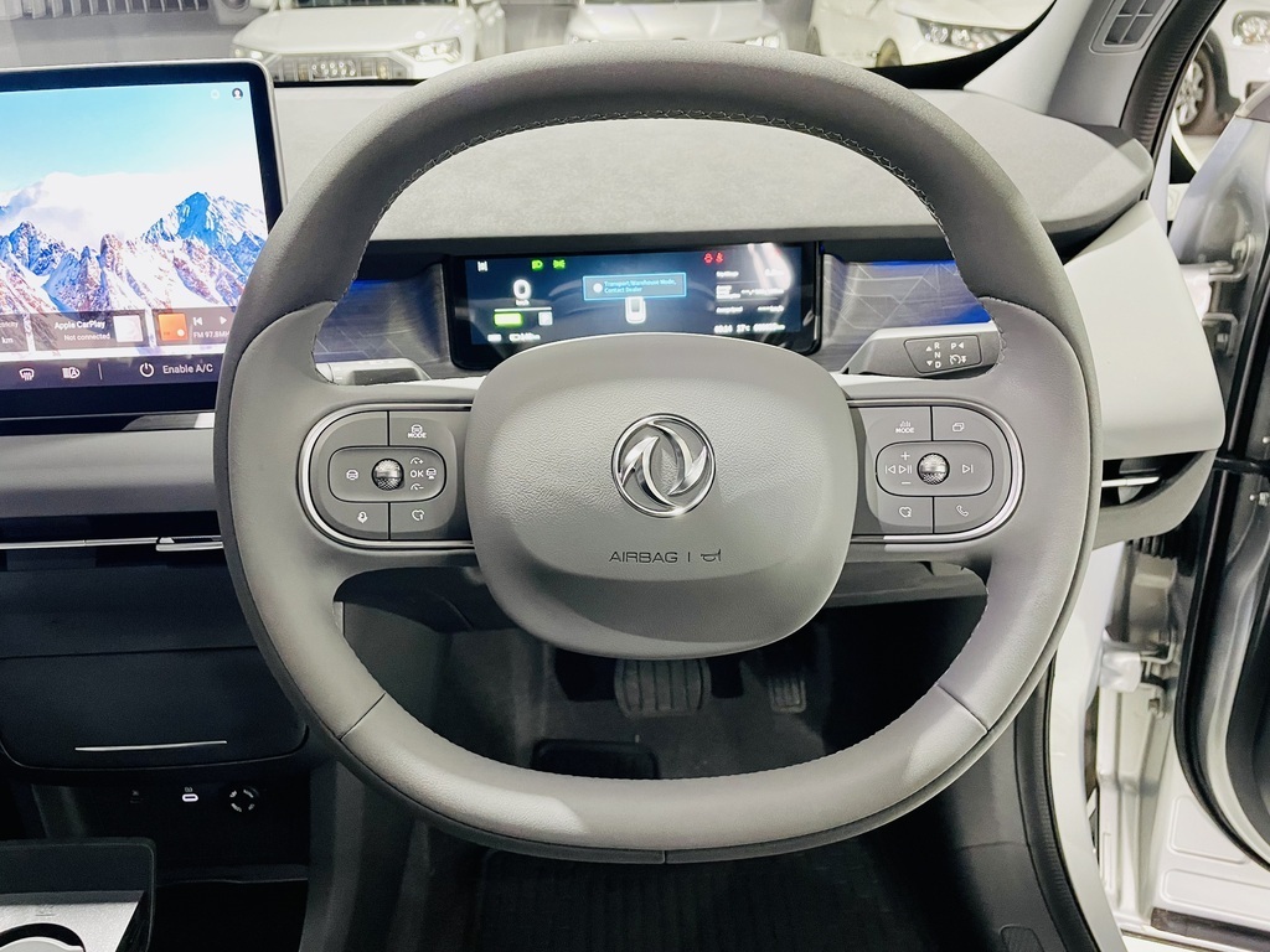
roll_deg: +2.8
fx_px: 954
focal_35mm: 26
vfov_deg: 53.1
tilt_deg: -27.1
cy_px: 476
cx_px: 635
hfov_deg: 67.3
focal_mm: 4.2
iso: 320
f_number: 1.6
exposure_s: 1/33
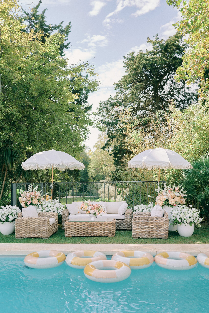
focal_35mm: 35
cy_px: 156
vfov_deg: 54.4
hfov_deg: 37.9
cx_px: 104
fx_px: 305
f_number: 1.8
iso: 100
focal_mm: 35
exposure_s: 1/1600
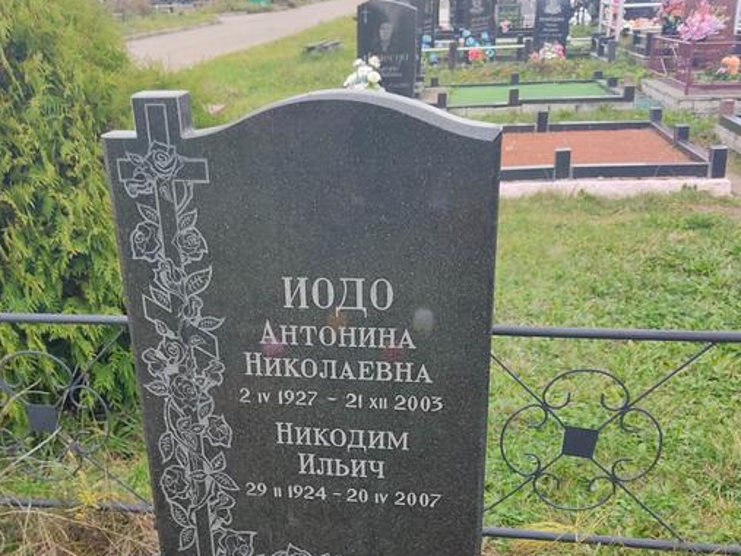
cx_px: 320
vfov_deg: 34.5
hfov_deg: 45.7
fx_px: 877
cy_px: 405
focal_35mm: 41
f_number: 1.79
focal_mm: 4.74
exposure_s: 1/120
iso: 108
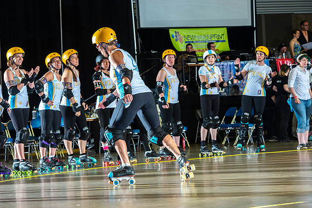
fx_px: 1127
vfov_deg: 10.6
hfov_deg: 15.8
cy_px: 104
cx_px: 156
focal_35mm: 130
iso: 1600
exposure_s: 1/160
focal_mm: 130
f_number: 9
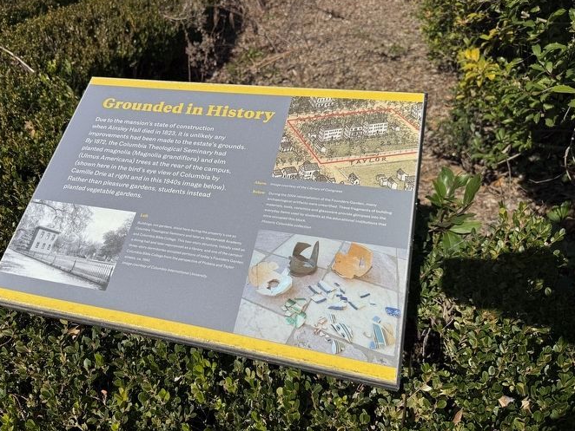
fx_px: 482
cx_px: 235
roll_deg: +2.9
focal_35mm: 29
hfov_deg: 61.2
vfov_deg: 48.3
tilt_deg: -31.9
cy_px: 210
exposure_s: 1/9091
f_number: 1.78
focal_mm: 6.76
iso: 80
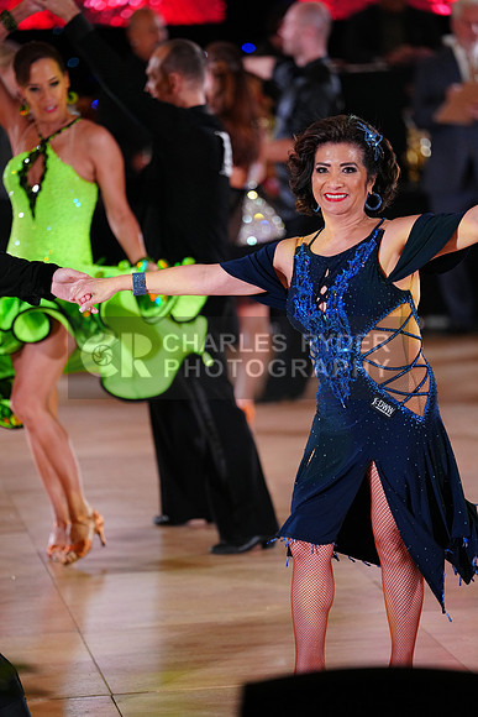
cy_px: 358
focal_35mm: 191
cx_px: 239
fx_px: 3802
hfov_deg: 7.2
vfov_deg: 10.8
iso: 2500
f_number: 2.8
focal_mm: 191
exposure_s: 1/400
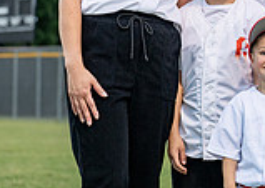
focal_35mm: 197
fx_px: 1480
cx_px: 296
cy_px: 47
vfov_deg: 7.3
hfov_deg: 10.1
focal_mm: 50
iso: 400
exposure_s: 1/400
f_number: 2.5
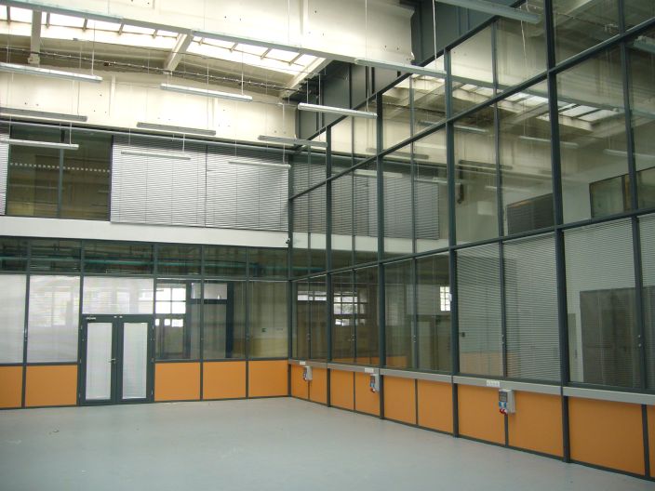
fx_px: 662
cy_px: 246
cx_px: 328
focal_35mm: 35
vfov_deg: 40.7
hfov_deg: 52.6
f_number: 2.8
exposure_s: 1/50
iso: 100
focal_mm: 5.8
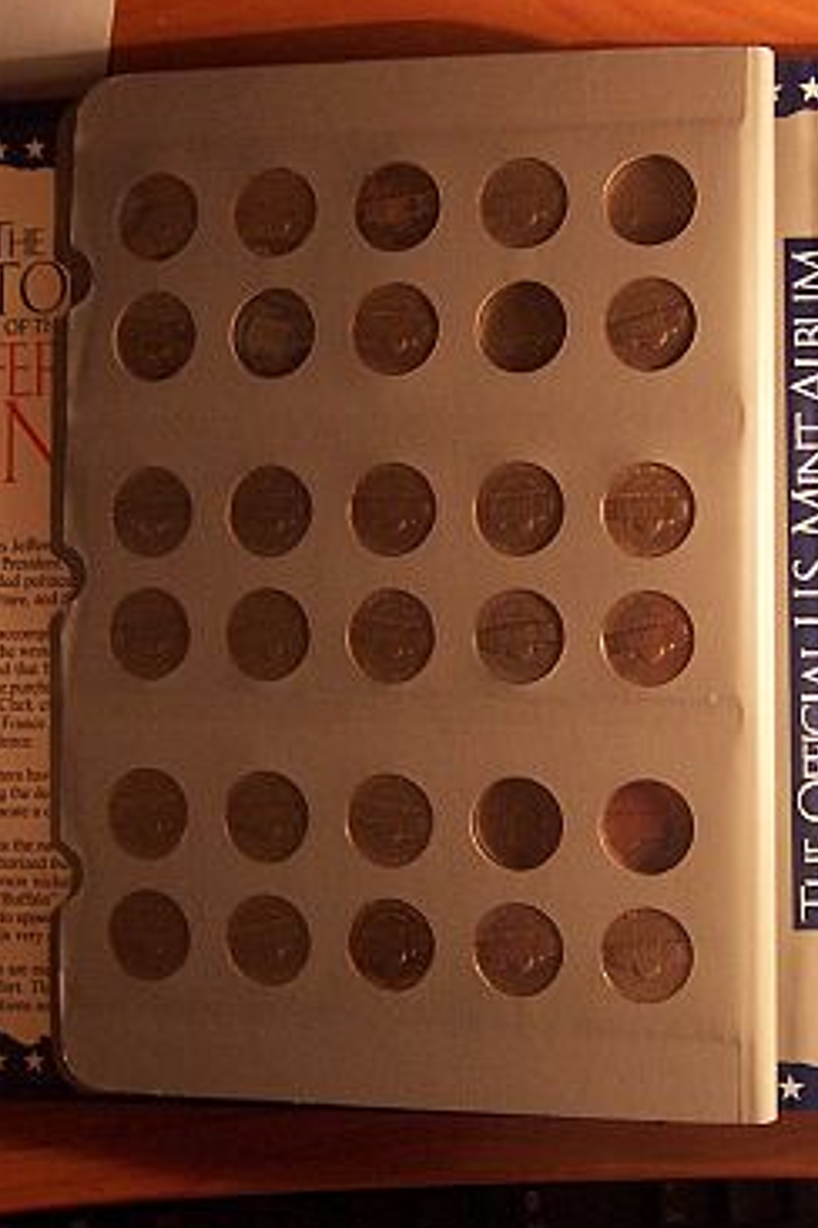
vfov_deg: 41.1
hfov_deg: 27.2
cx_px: 721
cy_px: 601
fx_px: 1636
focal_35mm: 48
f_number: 3.4
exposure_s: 1/20
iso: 200
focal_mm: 5.5
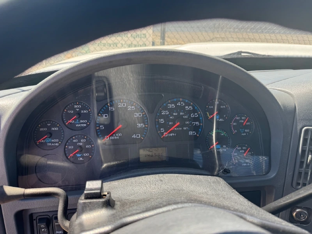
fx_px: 216
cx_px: 156
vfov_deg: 56.8
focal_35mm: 24
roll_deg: -2.3
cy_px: 117
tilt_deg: -34.2
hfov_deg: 71.6
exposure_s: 1/428
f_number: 1.78
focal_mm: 6.76
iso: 80
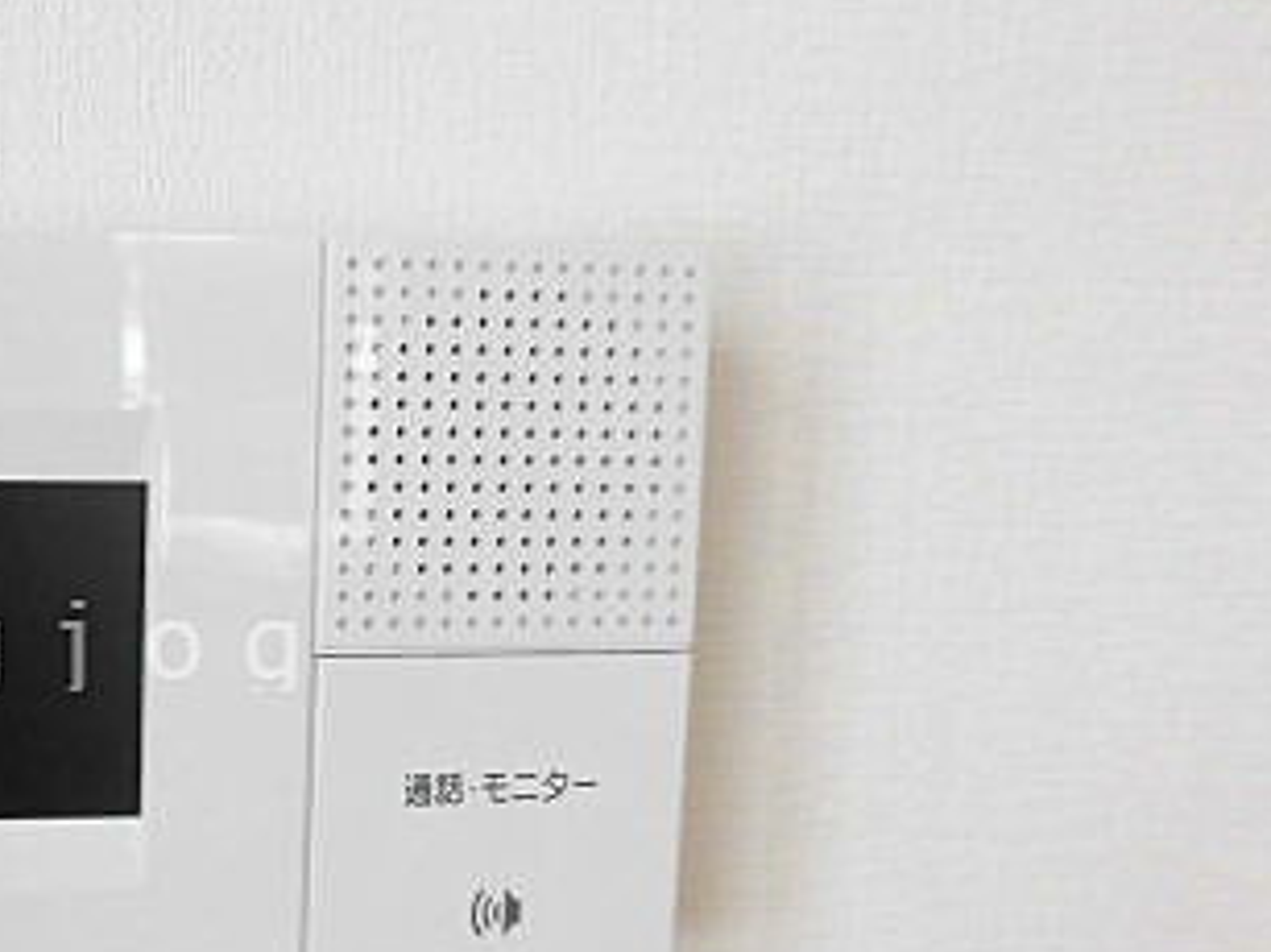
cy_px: 642
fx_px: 1835
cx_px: 37
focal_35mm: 50
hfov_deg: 35.1
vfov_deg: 28.9
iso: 125
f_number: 3.1
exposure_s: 1/80
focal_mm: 4.3
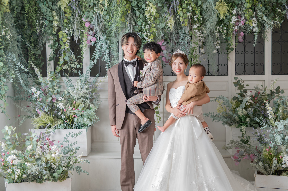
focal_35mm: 50
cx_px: 144
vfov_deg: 27.0
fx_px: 400
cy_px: 96
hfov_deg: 39.6
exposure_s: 1/160
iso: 160
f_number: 2.2
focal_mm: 50
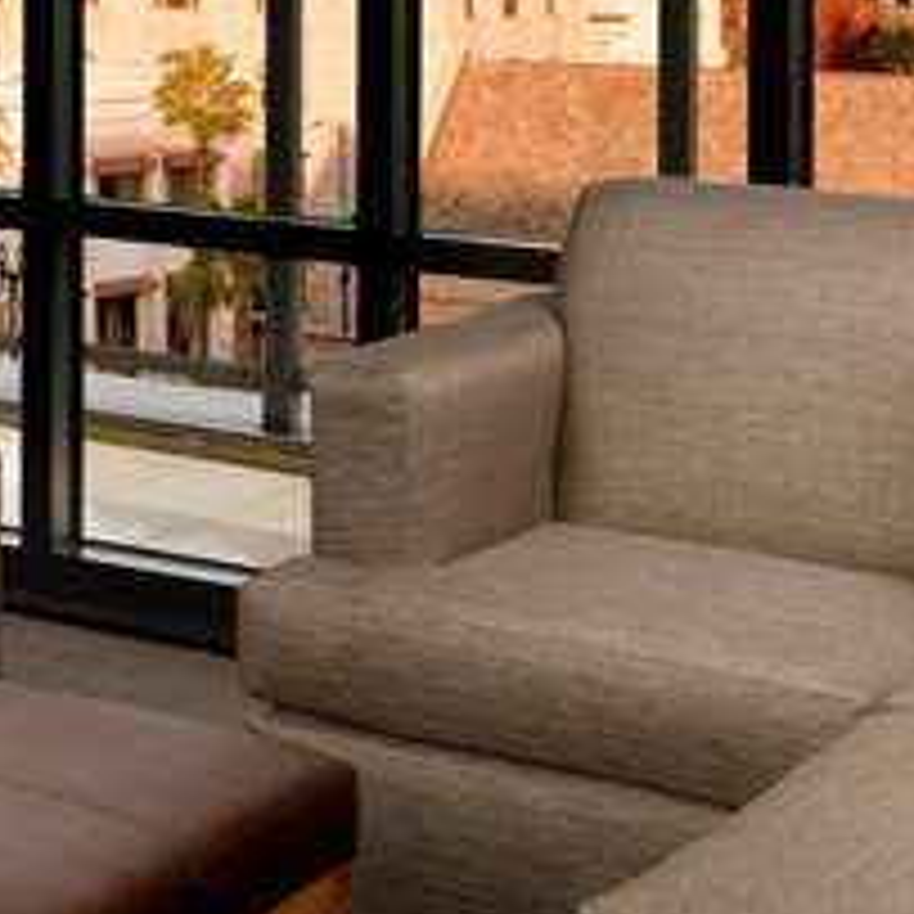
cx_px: -804
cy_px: -468
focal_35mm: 103
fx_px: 3077
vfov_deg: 15.5
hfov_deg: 14.5
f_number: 11
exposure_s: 1/80
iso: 200
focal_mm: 24
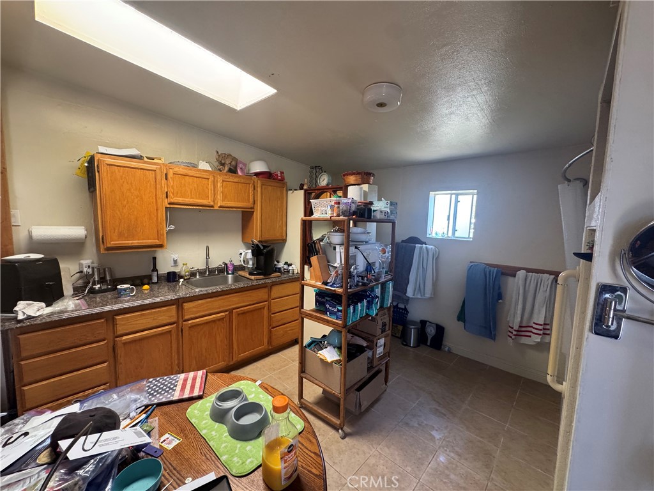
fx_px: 265
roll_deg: -1.6
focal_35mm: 14
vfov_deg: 85.7
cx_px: 327
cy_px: 246
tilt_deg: -5.0
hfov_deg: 102.1
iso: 250
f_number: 2.2
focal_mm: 2.22
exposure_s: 1/99
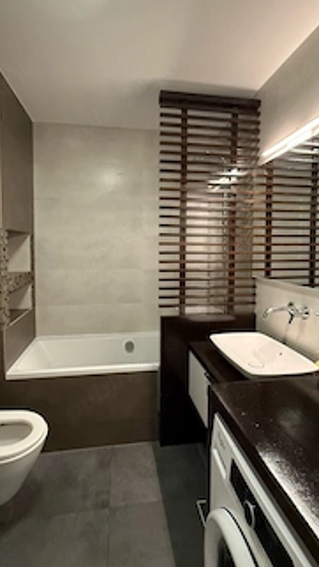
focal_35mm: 19
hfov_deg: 58.4
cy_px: 261
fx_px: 285
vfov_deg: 89.4
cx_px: 157
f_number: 2.2
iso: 640
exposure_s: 1/50
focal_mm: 2.22
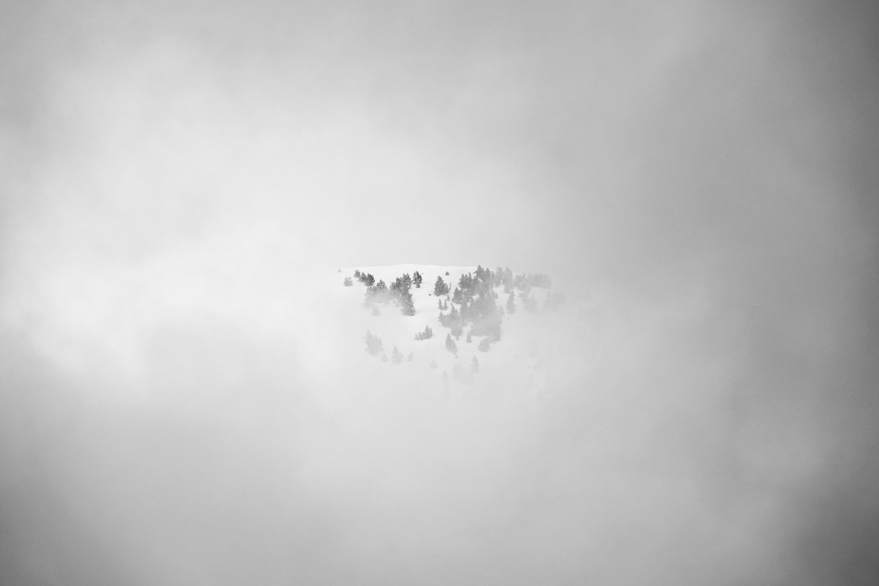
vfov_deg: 3.4
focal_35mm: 400
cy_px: 293
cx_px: 440
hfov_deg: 5.2
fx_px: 9766
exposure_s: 1/1000
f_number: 7.1
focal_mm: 146.76
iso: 100
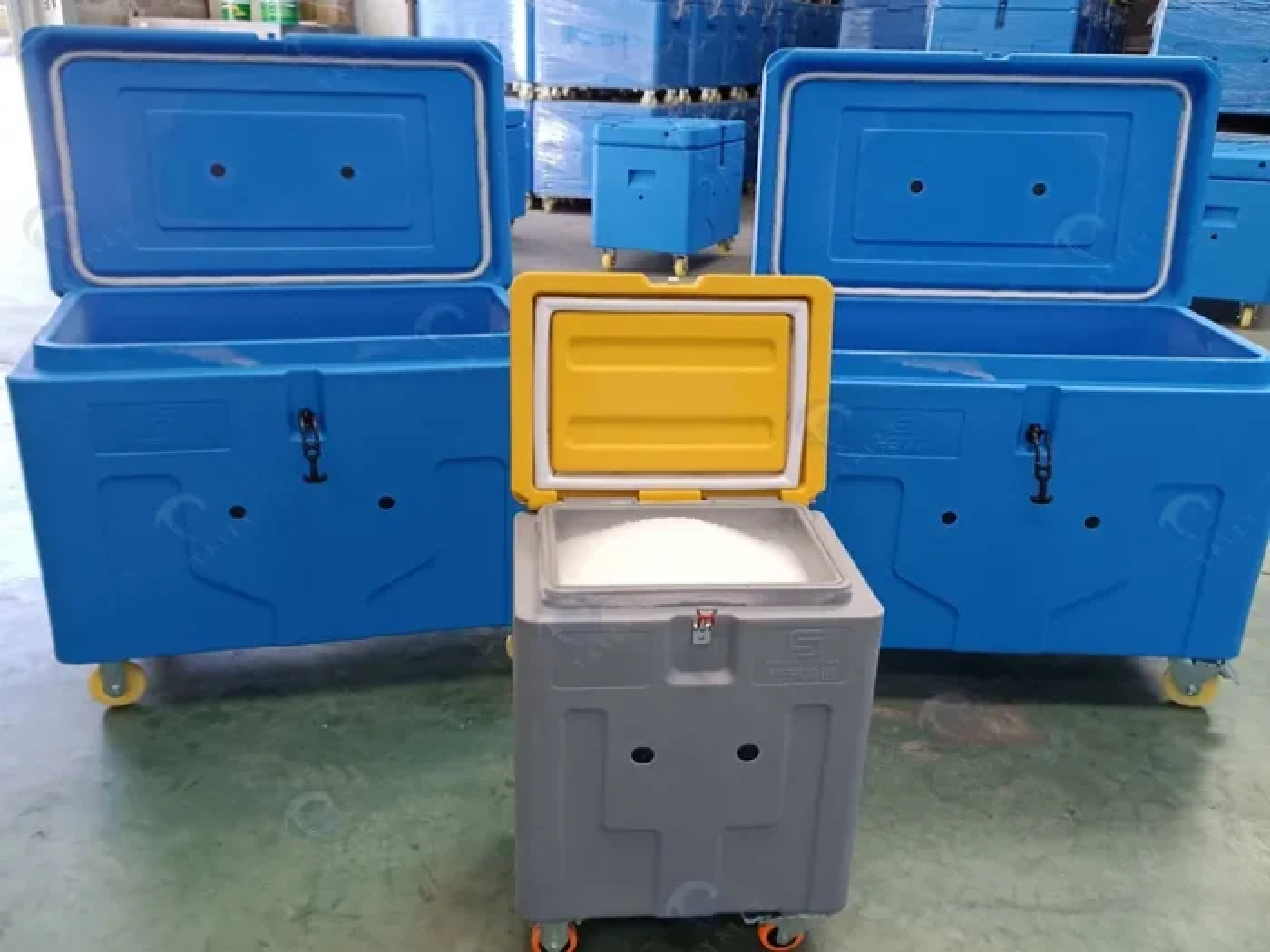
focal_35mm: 25
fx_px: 917
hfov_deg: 69.4
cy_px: 476
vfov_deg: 54.9
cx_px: 635
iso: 271
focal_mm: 4.75
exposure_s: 1/50
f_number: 1.79
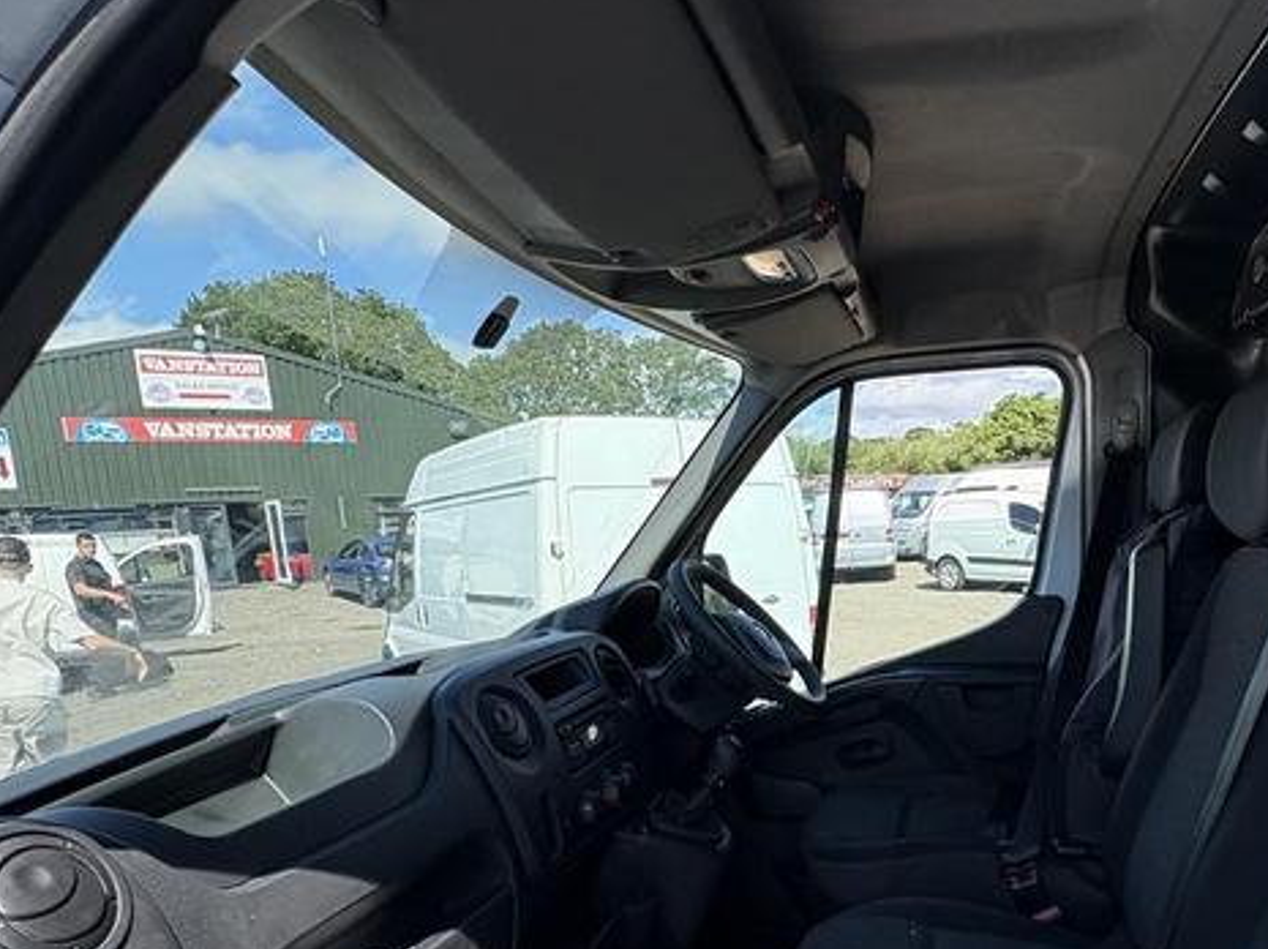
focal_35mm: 27
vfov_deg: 49.8
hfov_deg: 63.4
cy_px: 679
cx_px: 862
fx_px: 988
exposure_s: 1/921
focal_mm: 2.22
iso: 64
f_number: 2.2
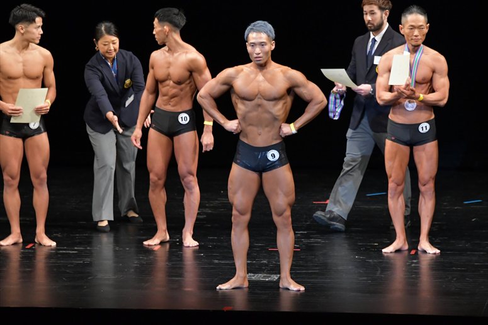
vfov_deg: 5.4
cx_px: 244
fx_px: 3455
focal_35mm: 255
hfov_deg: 8.1
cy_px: 162
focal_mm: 170
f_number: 5.6
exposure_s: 1/400
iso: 3200
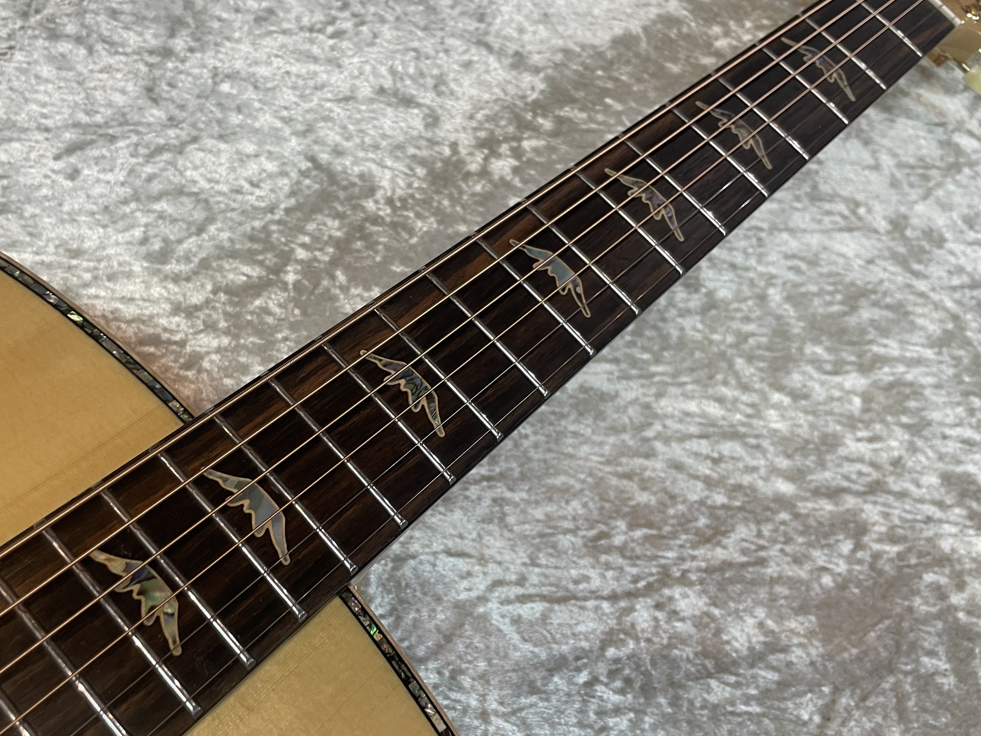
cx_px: 399
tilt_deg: -63.8
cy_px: 389
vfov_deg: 44.1
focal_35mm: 32
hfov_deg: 56.4
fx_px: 907
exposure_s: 1/60
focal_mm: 4.2
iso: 100
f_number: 1.6
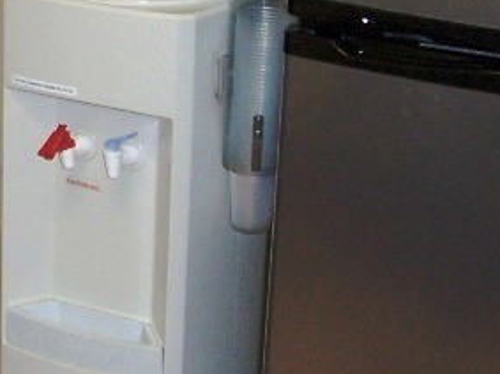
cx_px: -32
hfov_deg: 15.6
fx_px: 1776
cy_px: 37
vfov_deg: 12.0
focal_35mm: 123
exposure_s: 1/60
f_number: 2.7
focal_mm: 5.6
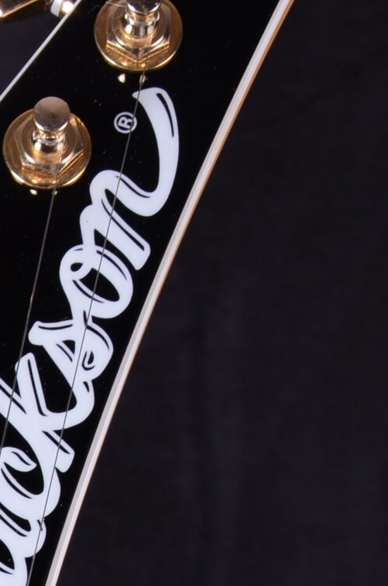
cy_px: 710
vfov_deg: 11.4
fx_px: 2884
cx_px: -197
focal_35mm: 178
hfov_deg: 7.6
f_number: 11
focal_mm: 35
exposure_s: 1/200
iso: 200
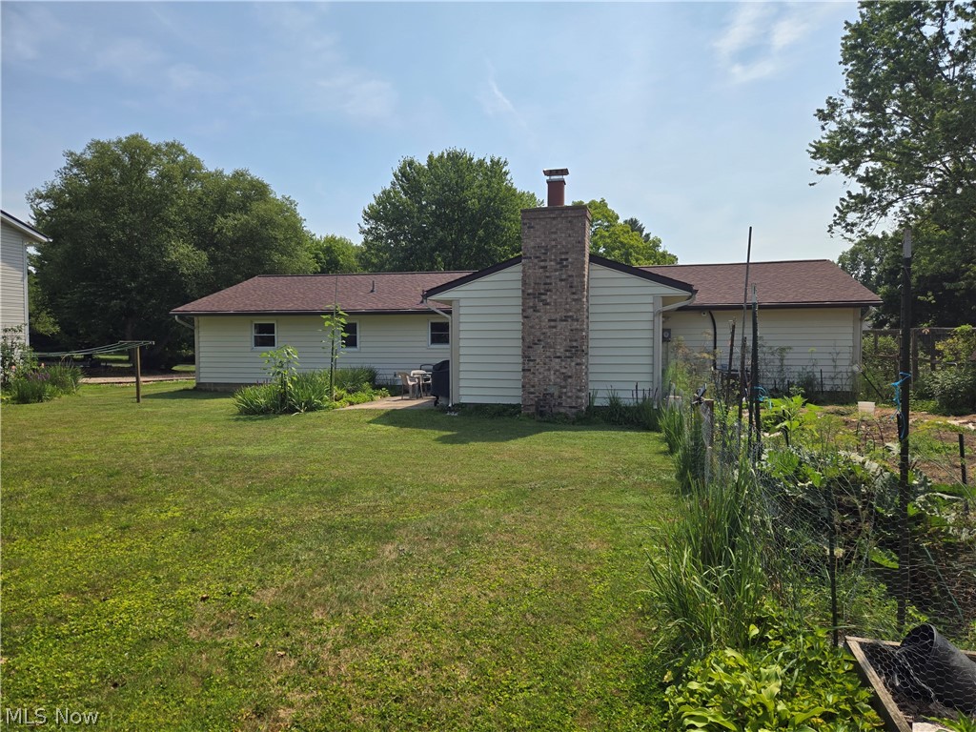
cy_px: 366
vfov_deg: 58.9
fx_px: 648
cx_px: 488
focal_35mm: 23
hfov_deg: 73.9
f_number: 1.8
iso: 25
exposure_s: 1/2339
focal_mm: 5.4
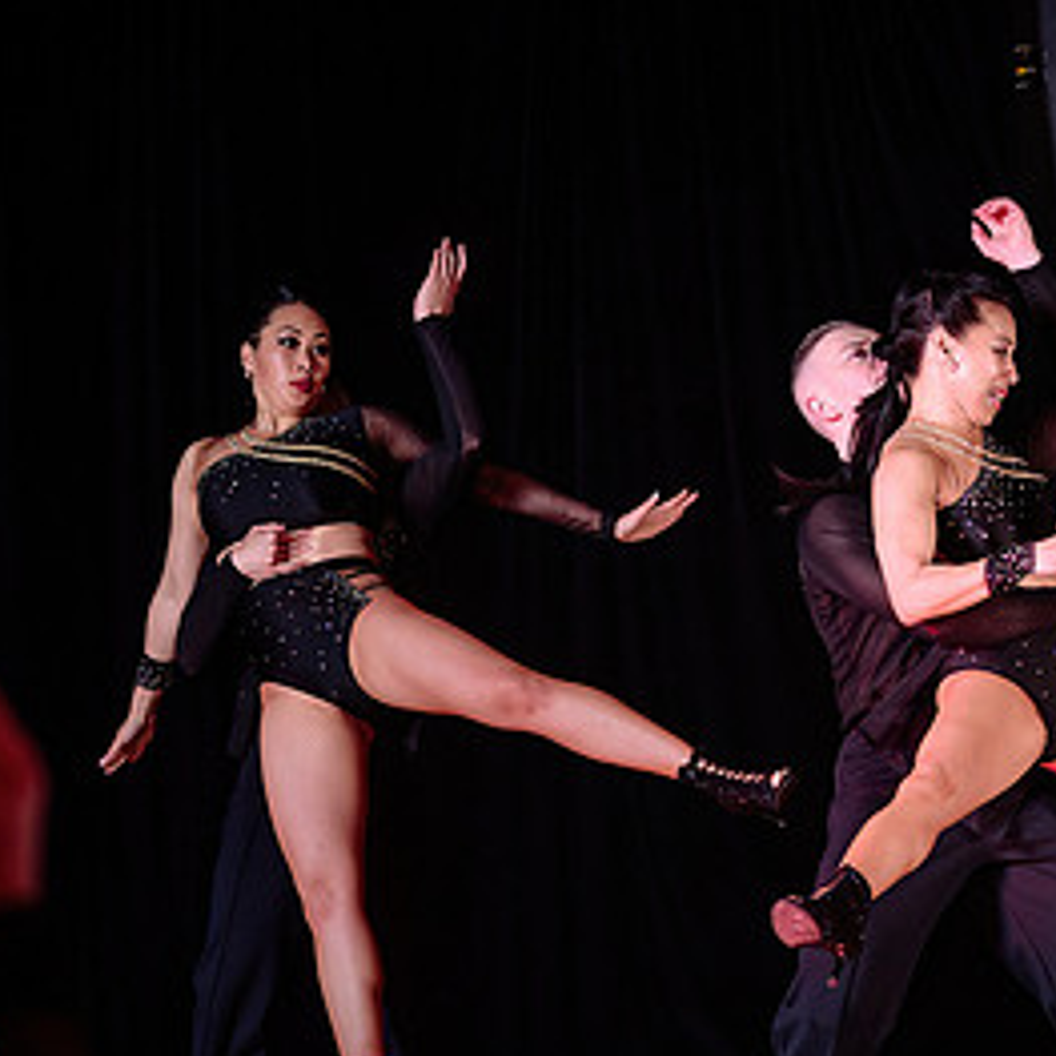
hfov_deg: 9.9
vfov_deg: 9.9
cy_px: 716
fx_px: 6074
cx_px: 1059
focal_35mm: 176
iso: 400
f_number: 3.2
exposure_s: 1/200
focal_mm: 75
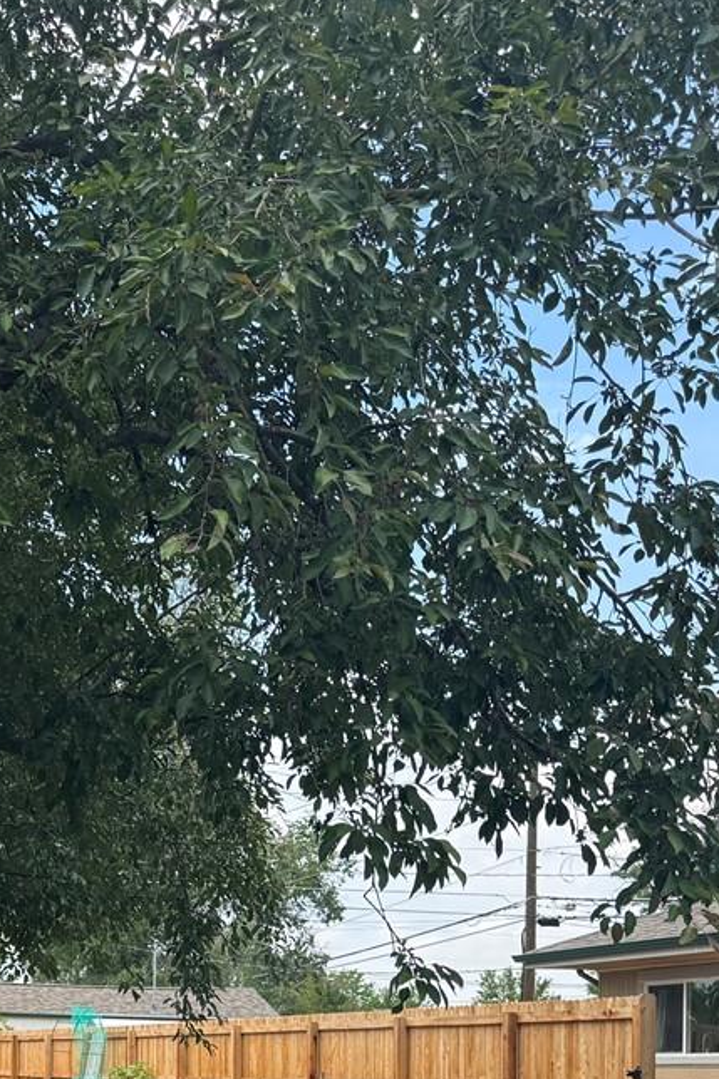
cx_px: -215
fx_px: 1858
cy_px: 994
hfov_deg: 20.1
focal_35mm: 62
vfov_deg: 30.8
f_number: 1.78
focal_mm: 6.76
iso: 80
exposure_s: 1/1721
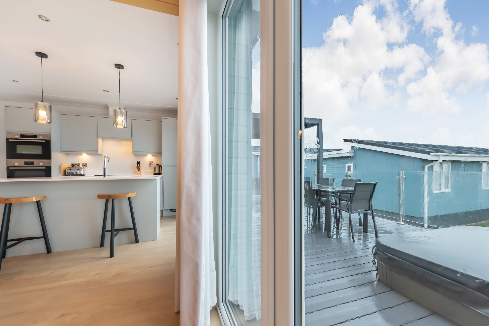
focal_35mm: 14
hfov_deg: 104.2
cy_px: 163
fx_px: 190
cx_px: 244
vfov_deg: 81.3
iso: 100
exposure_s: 1/500
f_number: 8
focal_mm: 14
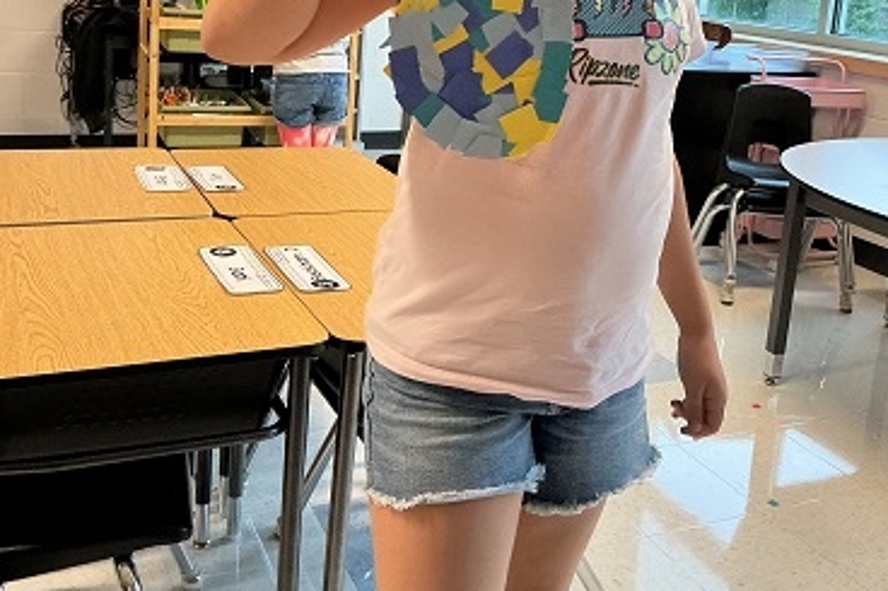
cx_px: 450
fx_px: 1011
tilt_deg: -11.9
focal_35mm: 41
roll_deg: -4.5
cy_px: 128
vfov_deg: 31.8
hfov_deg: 47.4
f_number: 1.8
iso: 160
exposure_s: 1/50
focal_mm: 3
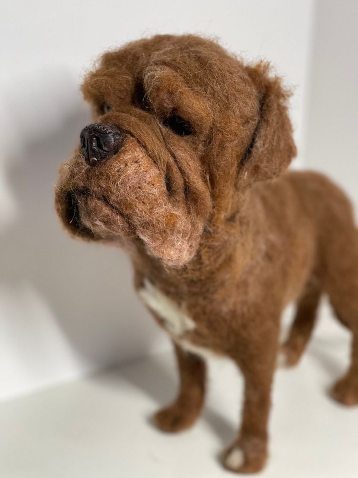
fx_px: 883
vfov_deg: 30.3
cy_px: 239
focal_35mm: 64
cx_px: 179
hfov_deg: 22.9
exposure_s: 1/75
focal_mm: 7.5
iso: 200
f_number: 2.2
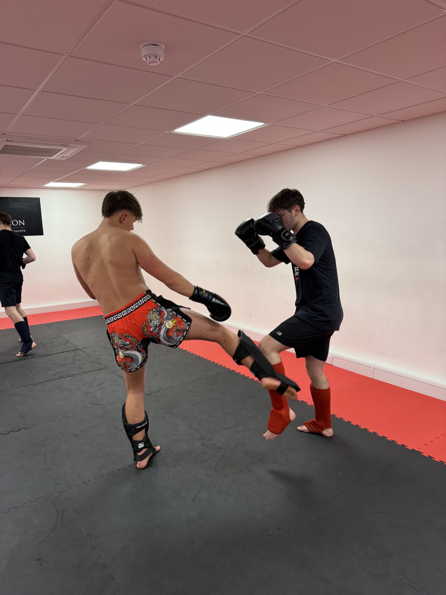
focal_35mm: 24
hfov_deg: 56.8
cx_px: 223
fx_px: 412
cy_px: 298
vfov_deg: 71.6
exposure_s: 1/100
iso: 160
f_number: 1.78
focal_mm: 6.76
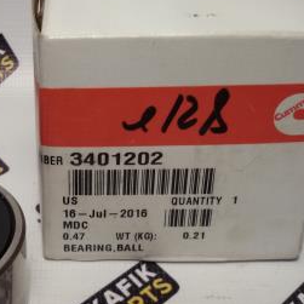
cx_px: 59
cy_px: 168
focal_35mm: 59
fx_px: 586
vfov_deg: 29.1
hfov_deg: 28.4
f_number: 2.4
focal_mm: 2.93
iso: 50
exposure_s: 1/50
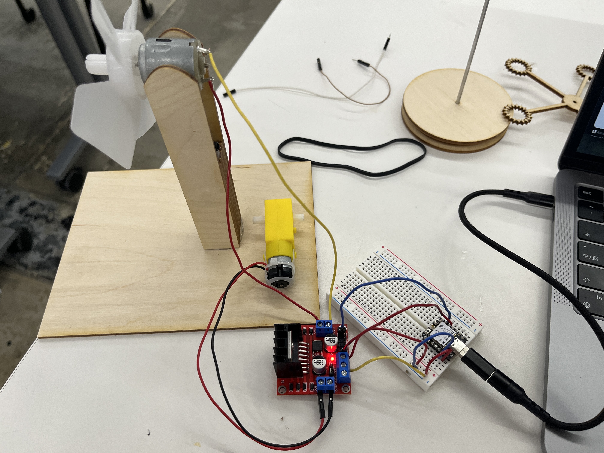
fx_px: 454
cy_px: 226
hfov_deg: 67.3
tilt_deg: -54.7
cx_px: 302
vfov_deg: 53.1
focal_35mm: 26
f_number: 1.6
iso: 100
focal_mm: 5.1
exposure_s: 1/120
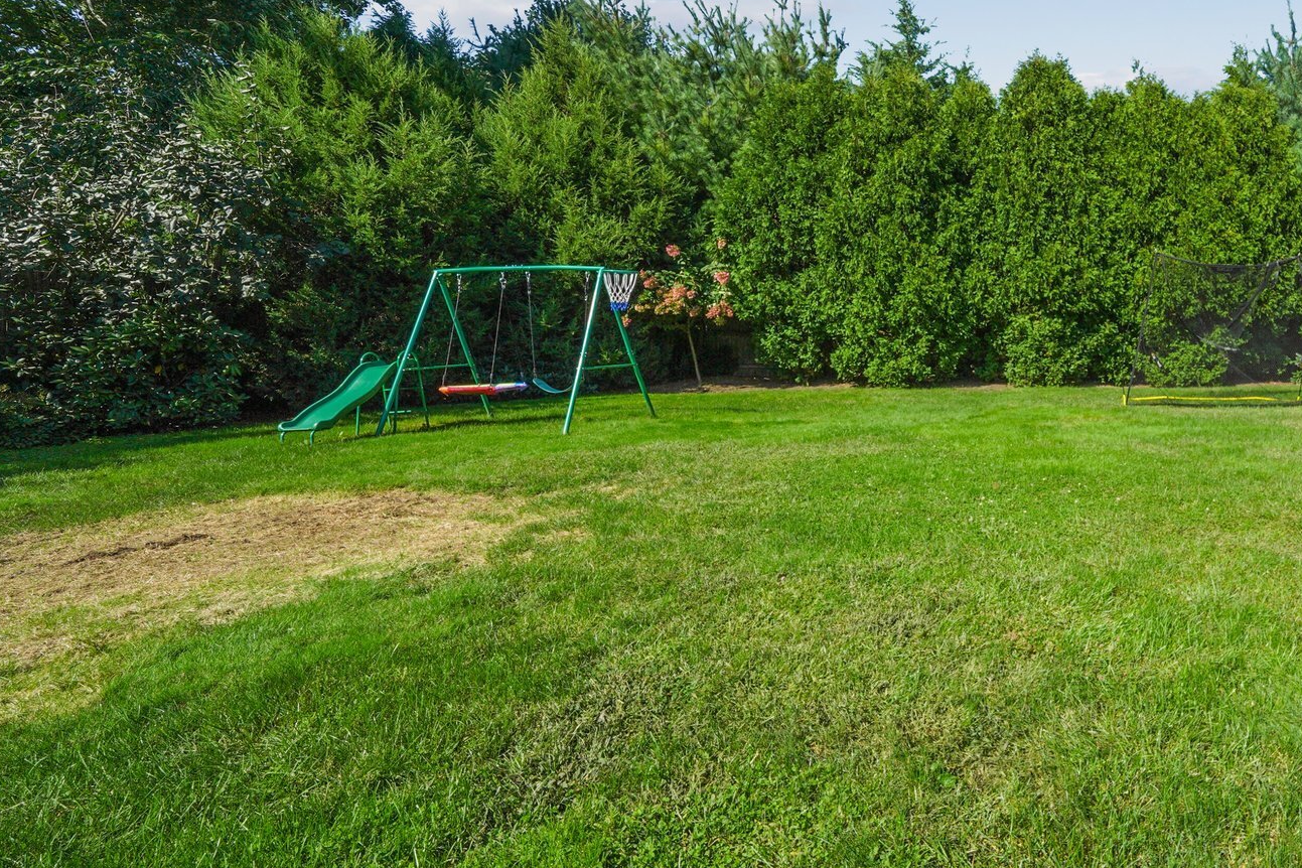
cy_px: 349
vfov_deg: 64.0
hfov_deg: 78.9
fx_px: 687
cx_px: 1007
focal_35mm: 19
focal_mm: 12
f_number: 11
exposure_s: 1/320
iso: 400
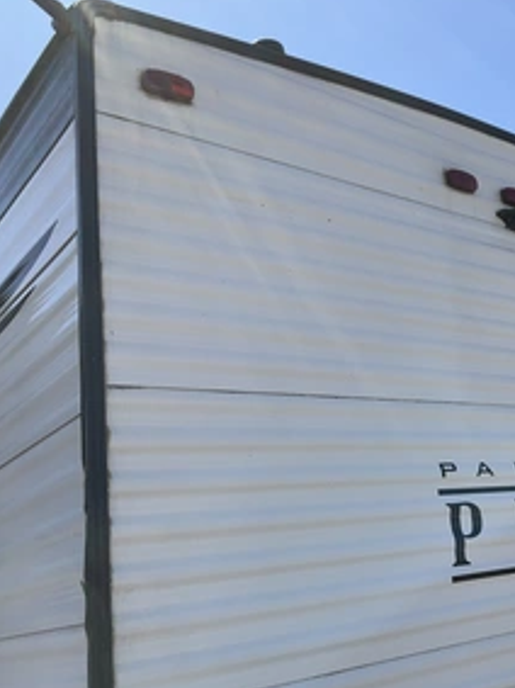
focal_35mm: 41
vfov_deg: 45.8
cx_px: 442
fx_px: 814
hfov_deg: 33.6
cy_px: 348
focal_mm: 3
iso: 25
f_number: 1.8
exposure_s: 1/1675
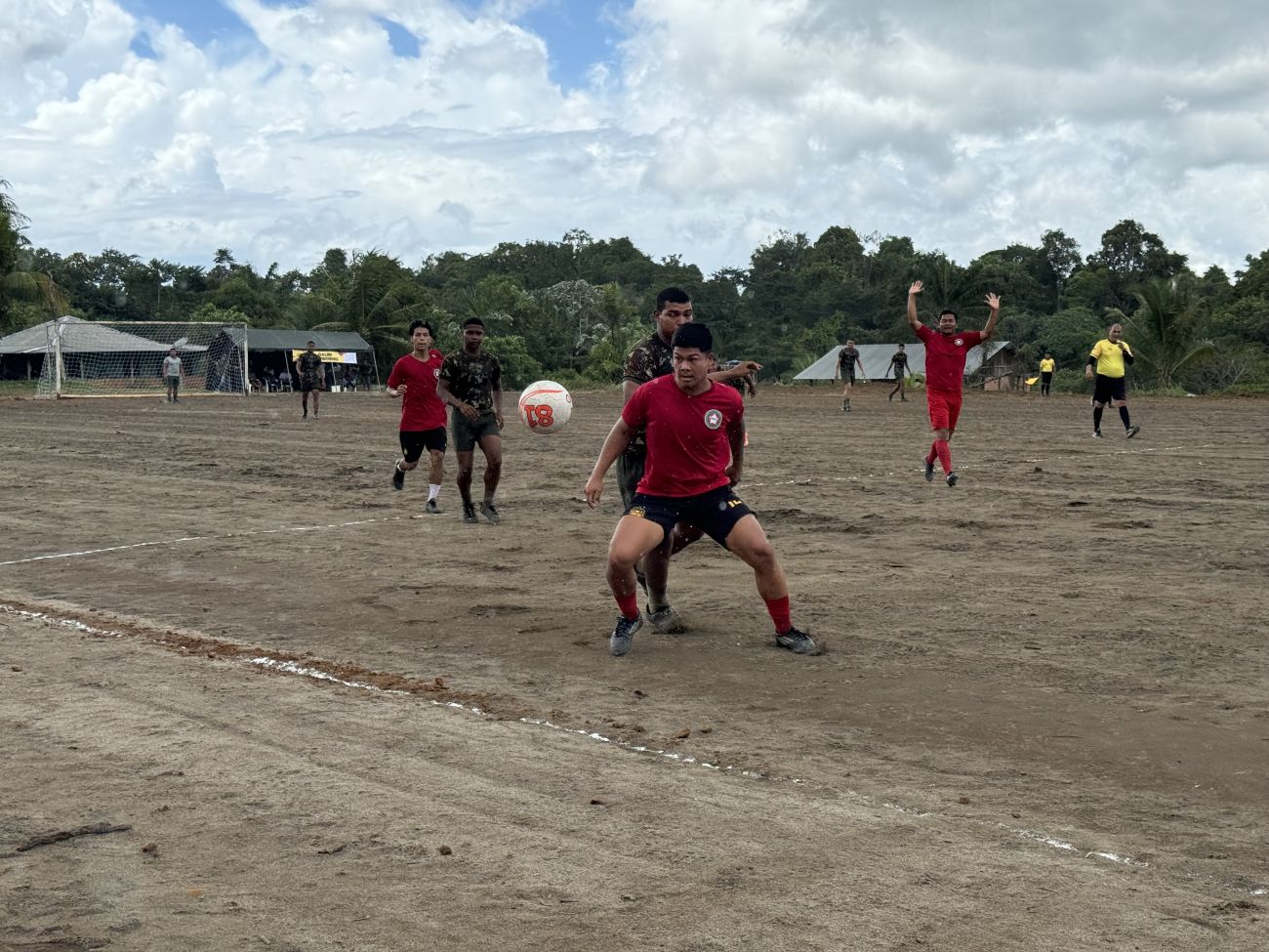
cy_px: 476
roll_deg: +1.6
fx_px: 1760
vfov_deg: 30.3
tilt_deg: -7.1
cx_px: 634
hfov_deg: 39.7
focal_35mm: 48
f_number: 1.78
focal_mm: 6.76
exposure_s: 1/3610
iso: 64
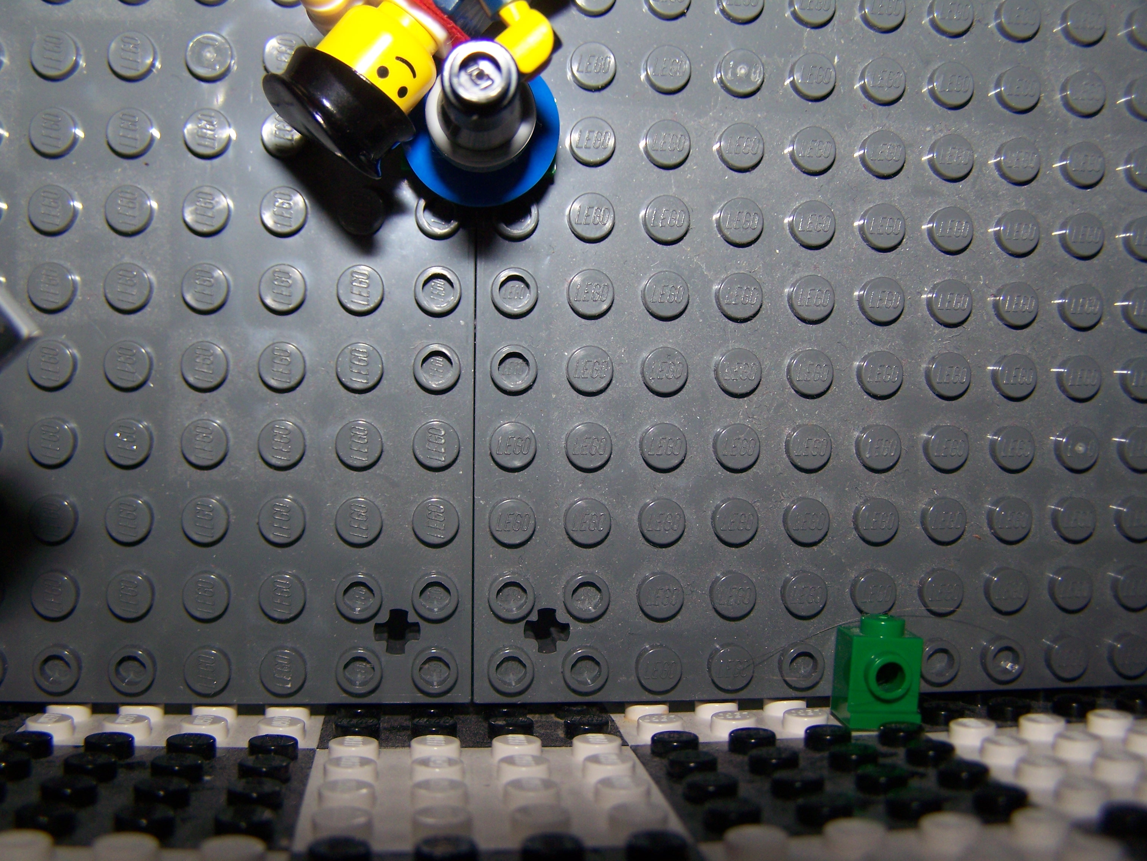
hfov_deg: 49.0
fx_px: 1259
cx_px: 574
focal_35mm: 38
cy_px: 430
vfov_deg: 37.7
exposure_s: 1/60
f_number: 2.8
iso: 80
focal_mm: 6.3
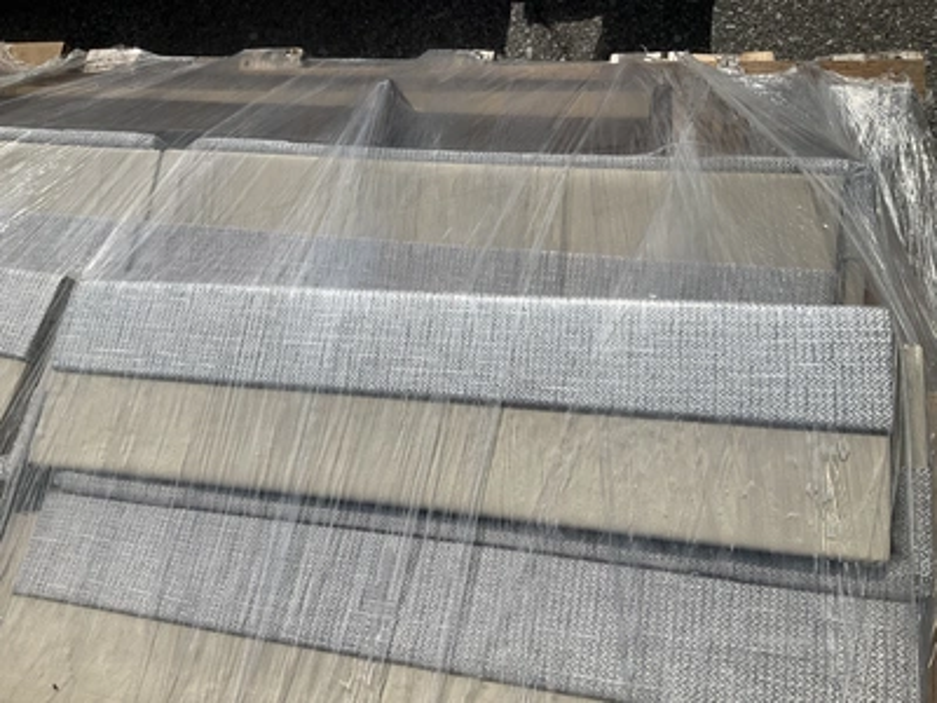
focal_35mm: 29
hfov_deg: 61.7
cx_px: 468
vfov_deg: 48.2
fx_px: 785
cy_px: 352
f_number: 1.8
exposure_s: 1/7407
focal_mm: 3
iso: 25
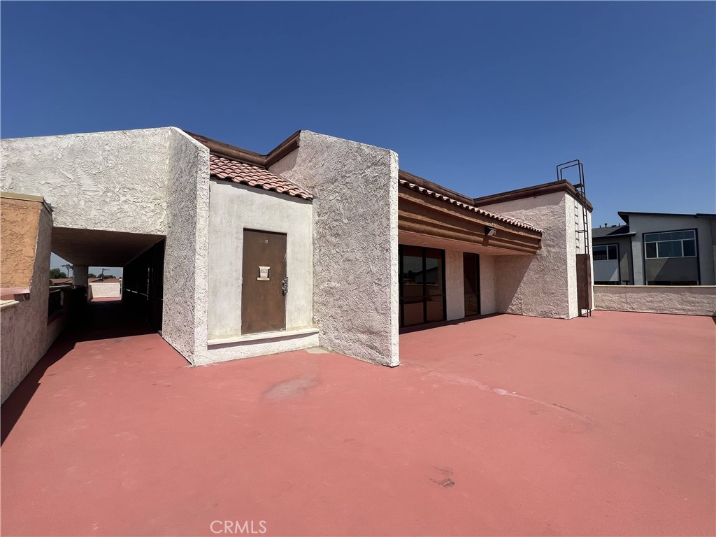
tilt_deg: +2.5
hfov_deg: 106.2
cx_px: 358
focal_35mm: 13
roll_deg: +0.6
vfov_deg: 89.9
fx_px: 269
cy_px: 268
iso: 32
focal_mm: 1.57
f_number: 1.8
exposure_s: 1/2874
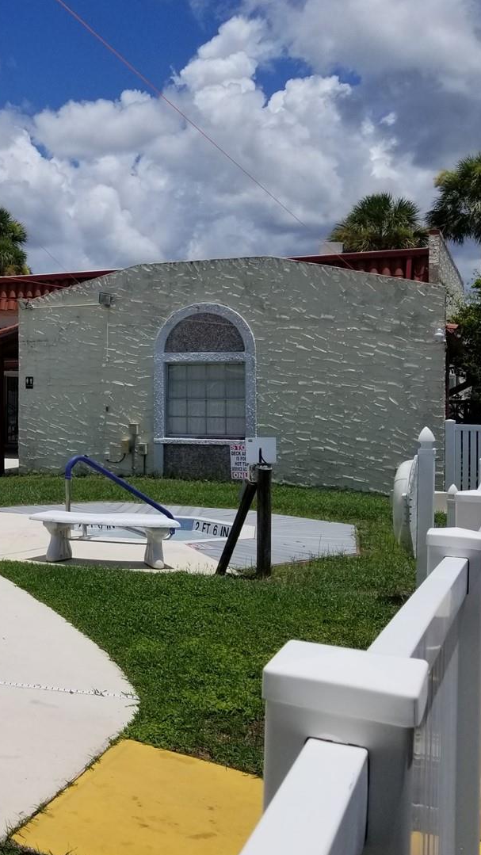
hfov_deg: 26.0
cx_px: -62
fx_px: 952
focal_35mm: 42
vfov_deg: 48.3
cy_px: 398
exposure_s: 1/7440
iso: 50
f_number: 1.7
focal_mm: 4.25
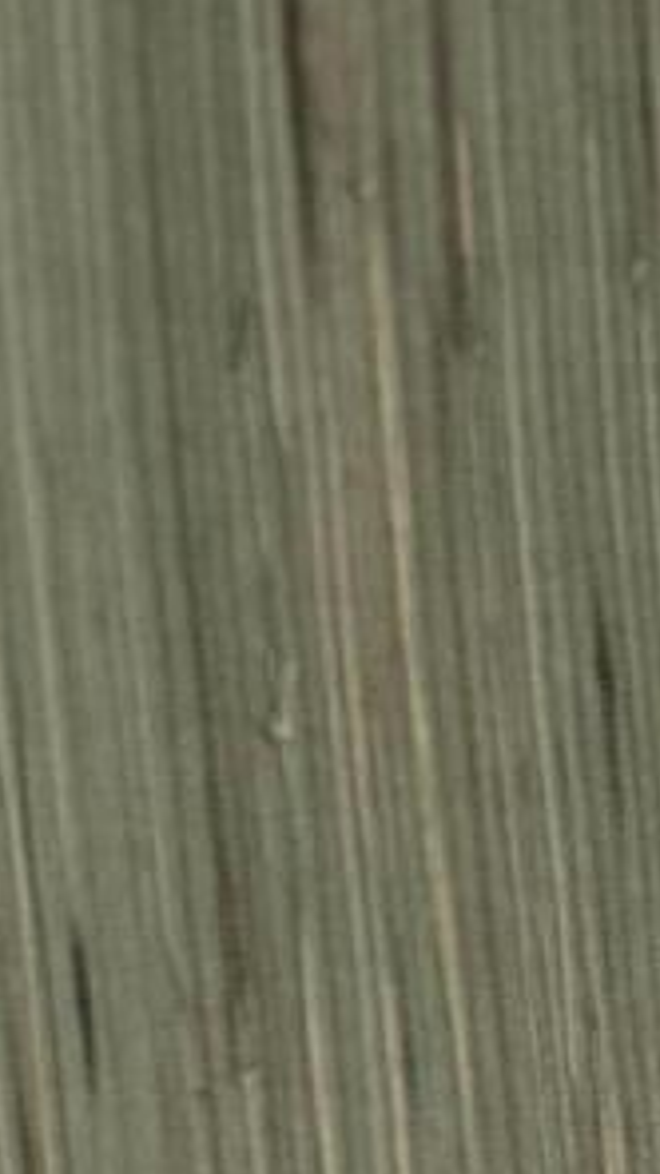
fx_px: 5288
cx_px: 2755
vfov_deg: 10.2
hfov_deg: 5.9
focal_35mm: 170
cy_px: 3196
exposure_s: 1/359
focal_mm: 5.4
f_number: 1.8
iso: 400
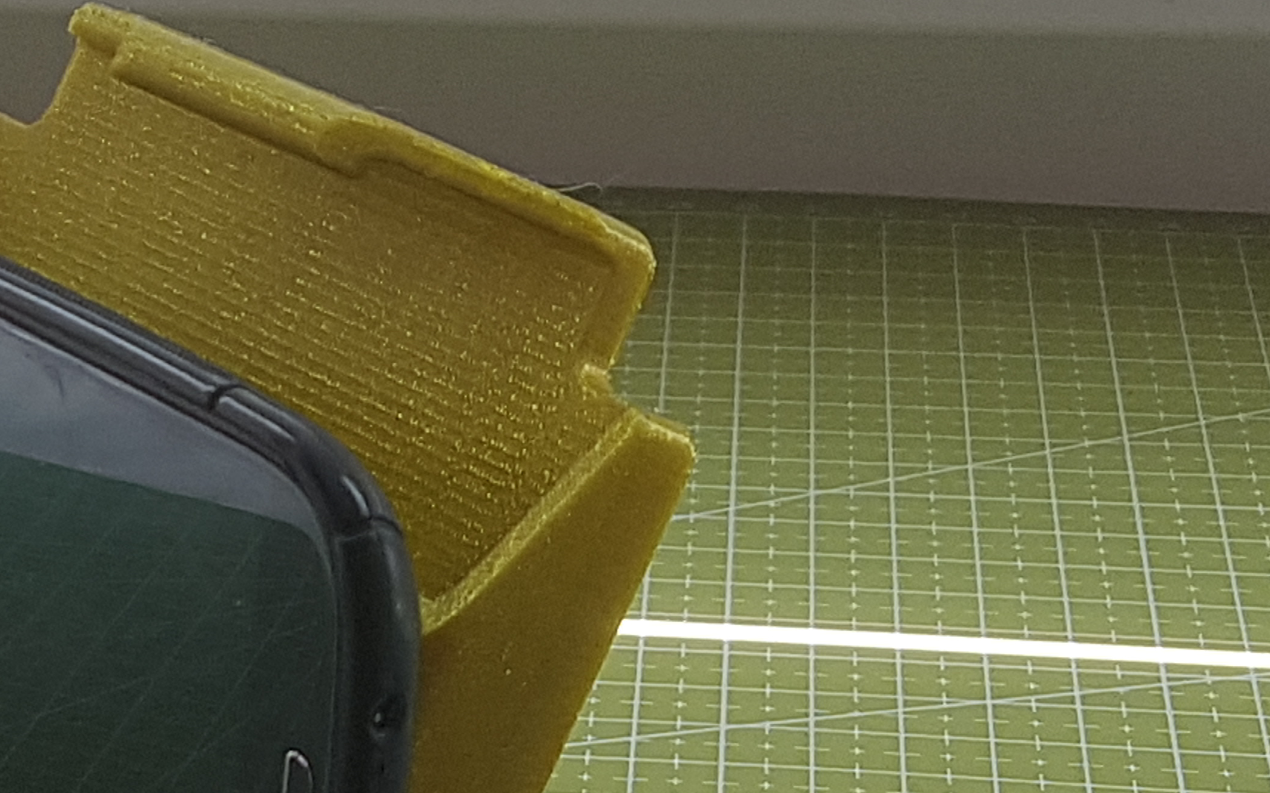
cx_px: 109
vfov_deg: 24.4
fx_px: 1834
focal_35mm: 53
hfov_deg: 35.7
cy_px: 350
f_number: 1.7
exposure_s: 1/216
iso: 50
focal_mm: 4.2
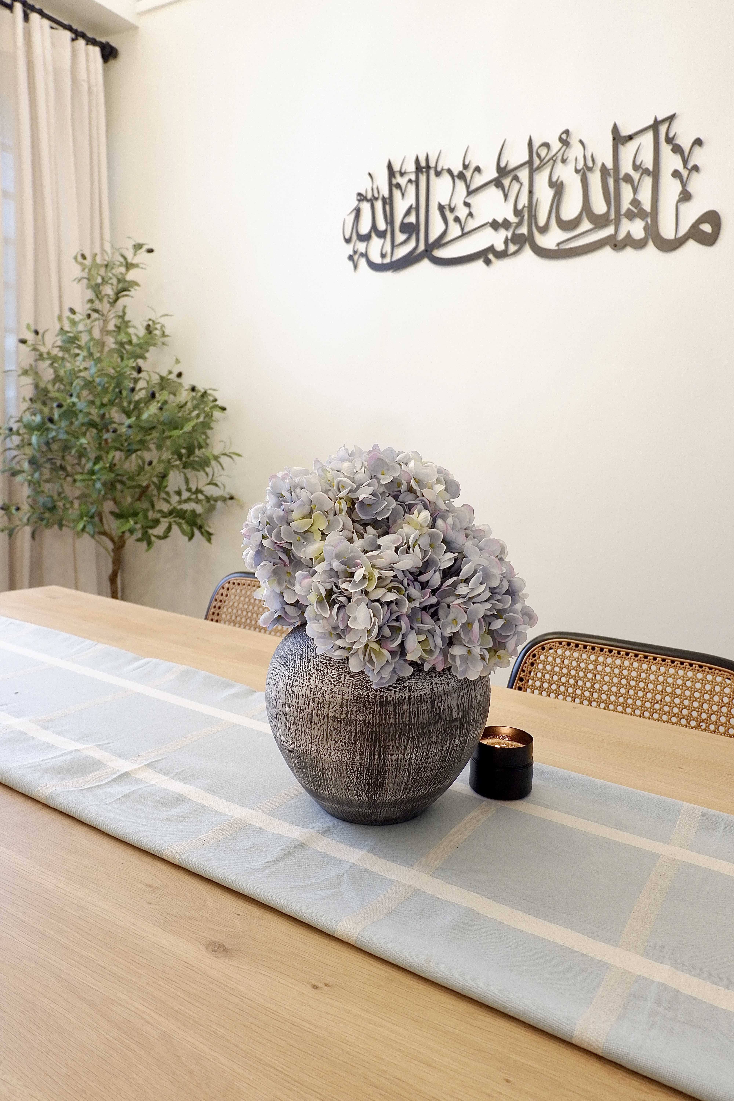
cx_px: 367
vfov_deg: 73.7
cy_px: 550
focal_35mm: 24
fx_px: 734
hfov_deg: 53.1
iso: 500
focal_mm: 16
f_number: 4
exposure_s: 1/34
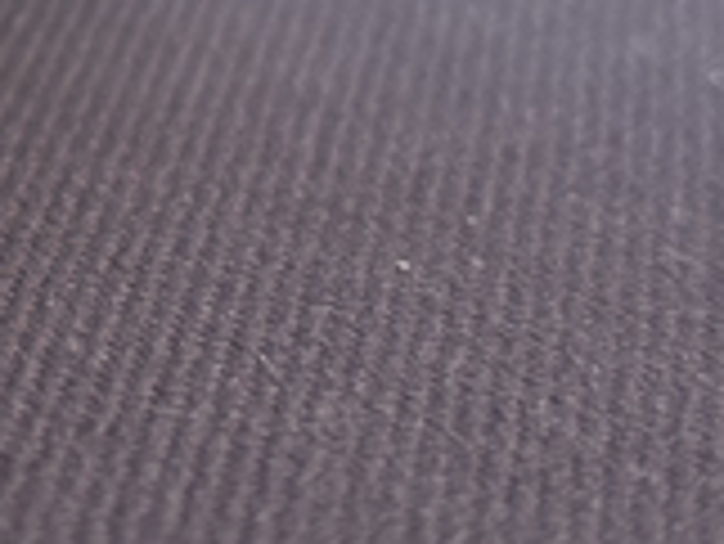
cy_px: -362
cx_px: -625
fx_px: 4291
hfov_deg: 9.2
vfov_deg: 7.1
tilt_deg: -12.4
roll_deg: -3.4
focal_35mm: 205
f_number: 1.6
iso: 64
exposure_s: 1/60
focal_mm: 5.96
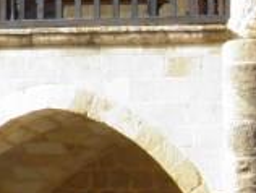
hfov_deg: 7.2
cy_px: 368
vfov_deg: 5.8
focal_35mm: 252
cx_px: 671
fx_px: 1866
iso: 50
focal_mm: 7.1
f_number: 5.7
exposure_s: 1/125
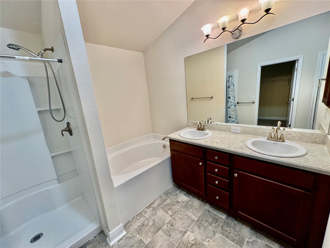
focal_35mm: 14
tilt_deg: -12.7
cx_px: 165
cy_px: 124
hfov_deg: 102.1
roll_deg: +5.3
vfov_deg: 85.7
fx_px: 133
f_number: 2.2
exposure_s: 1/120
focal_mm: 2.22
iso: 250
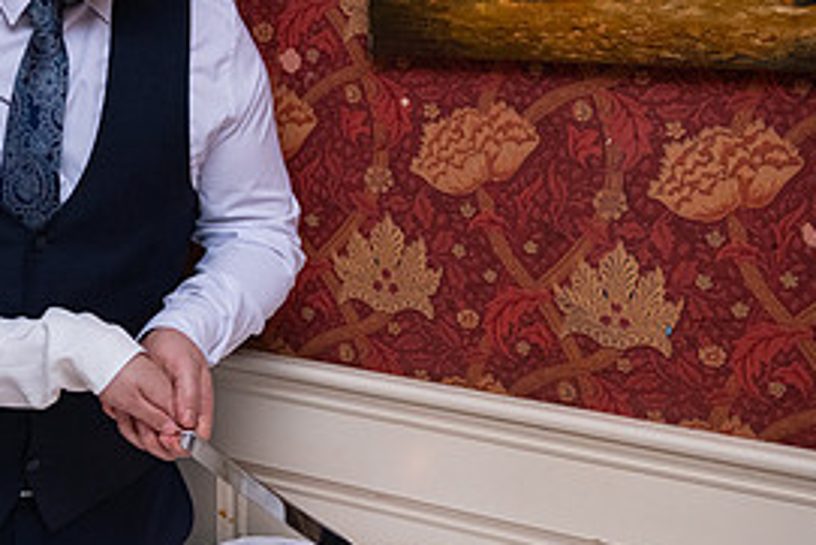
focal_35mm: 75
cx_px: 72
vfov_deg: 18.2
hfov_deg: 26.1
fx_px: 1701
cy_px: 248
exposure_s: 1/160
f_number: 3.5
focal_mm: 35
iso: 800
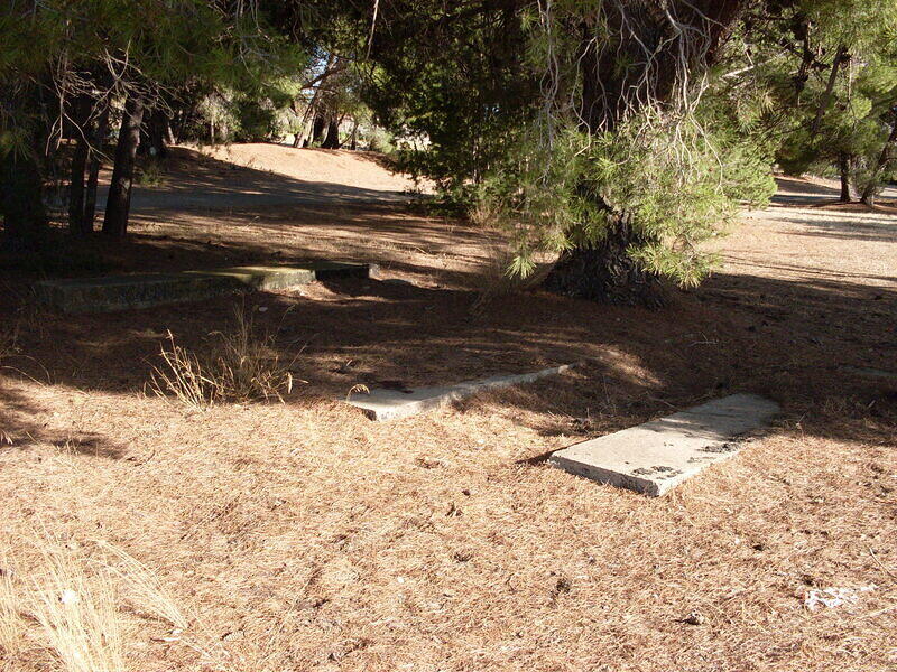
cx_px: 448
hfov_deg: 49.0
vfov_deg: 37.7
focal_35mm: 38
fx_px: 985
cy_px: 336
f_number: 2.8
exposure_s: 1/350
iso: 80
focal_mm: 6.3
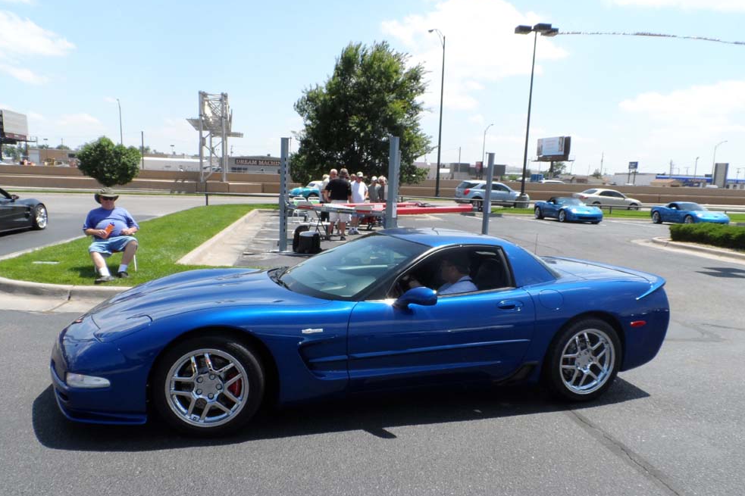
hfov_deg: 69.4
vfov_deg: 49.4
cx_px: 382
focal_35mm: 26
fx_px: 538
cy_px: 283
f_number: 4.5
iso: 80
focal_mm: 4
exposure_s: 1/500
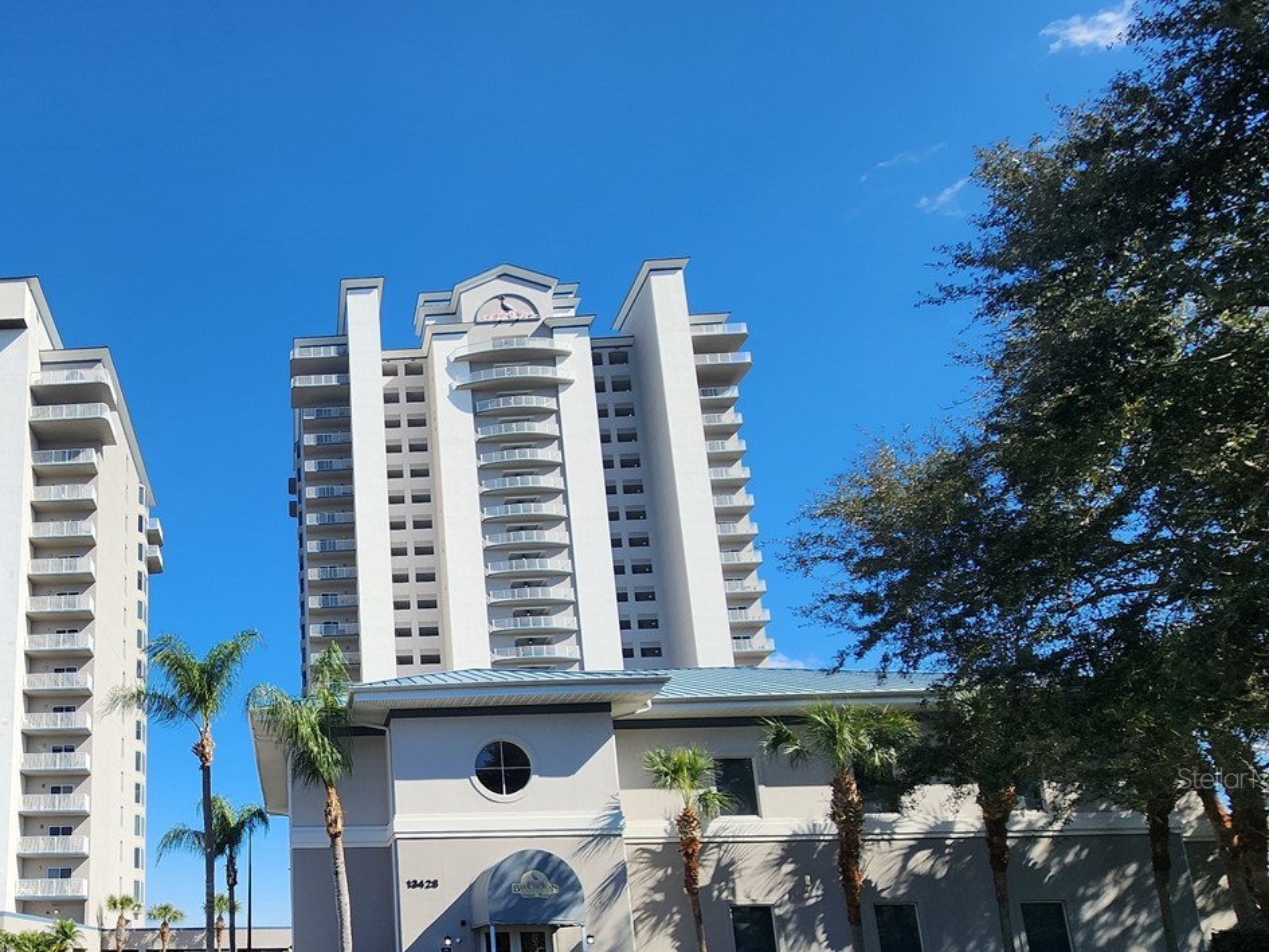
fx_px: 807
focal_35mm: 22
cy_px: 777
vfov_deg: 56.2
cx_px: 230
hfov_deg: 68.1
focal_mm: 2.2
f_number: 2.2
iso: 50
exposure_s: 1/1663
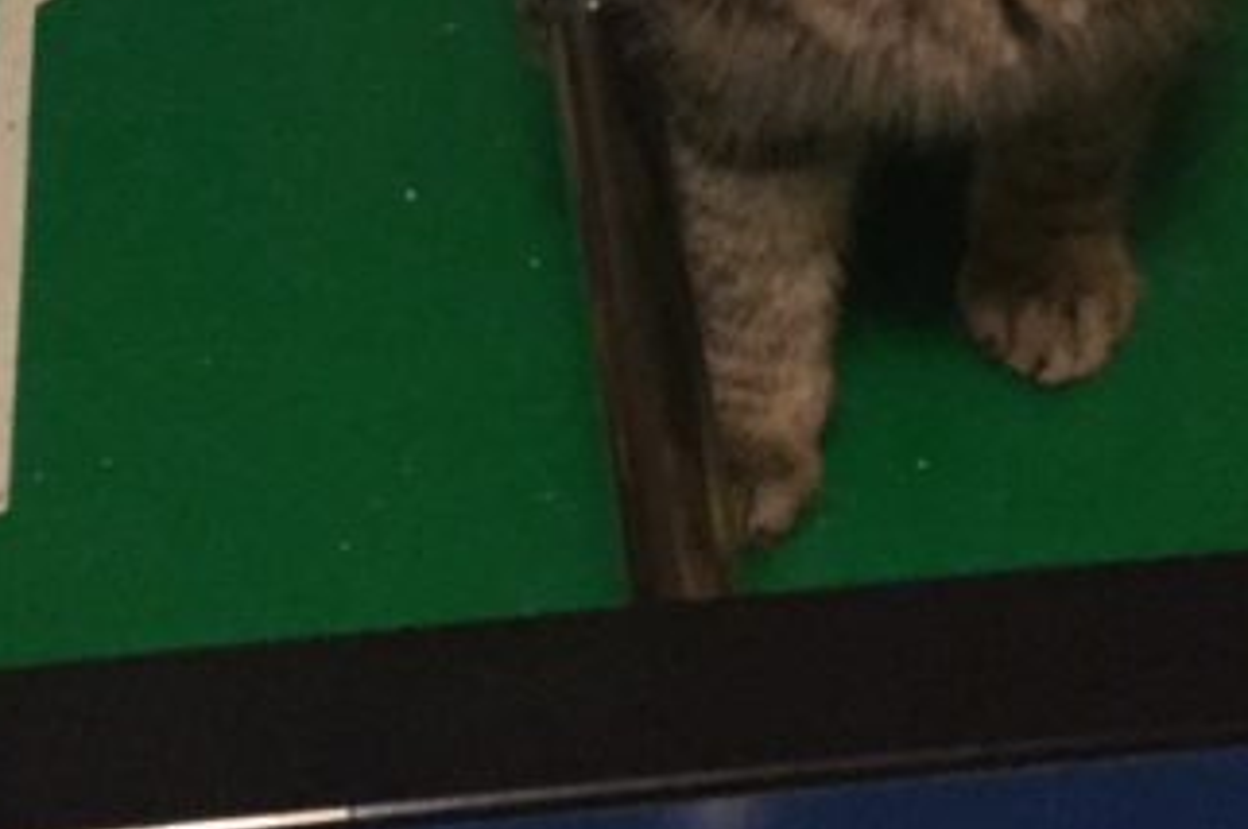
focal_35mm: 96
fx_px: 3325
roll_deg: -0.9
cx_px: 640
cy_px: -504
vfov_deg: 13.2
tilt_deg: -30.6
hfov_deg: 21.3
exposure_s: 1/17
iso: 320
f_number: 2.2
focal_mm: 4.15
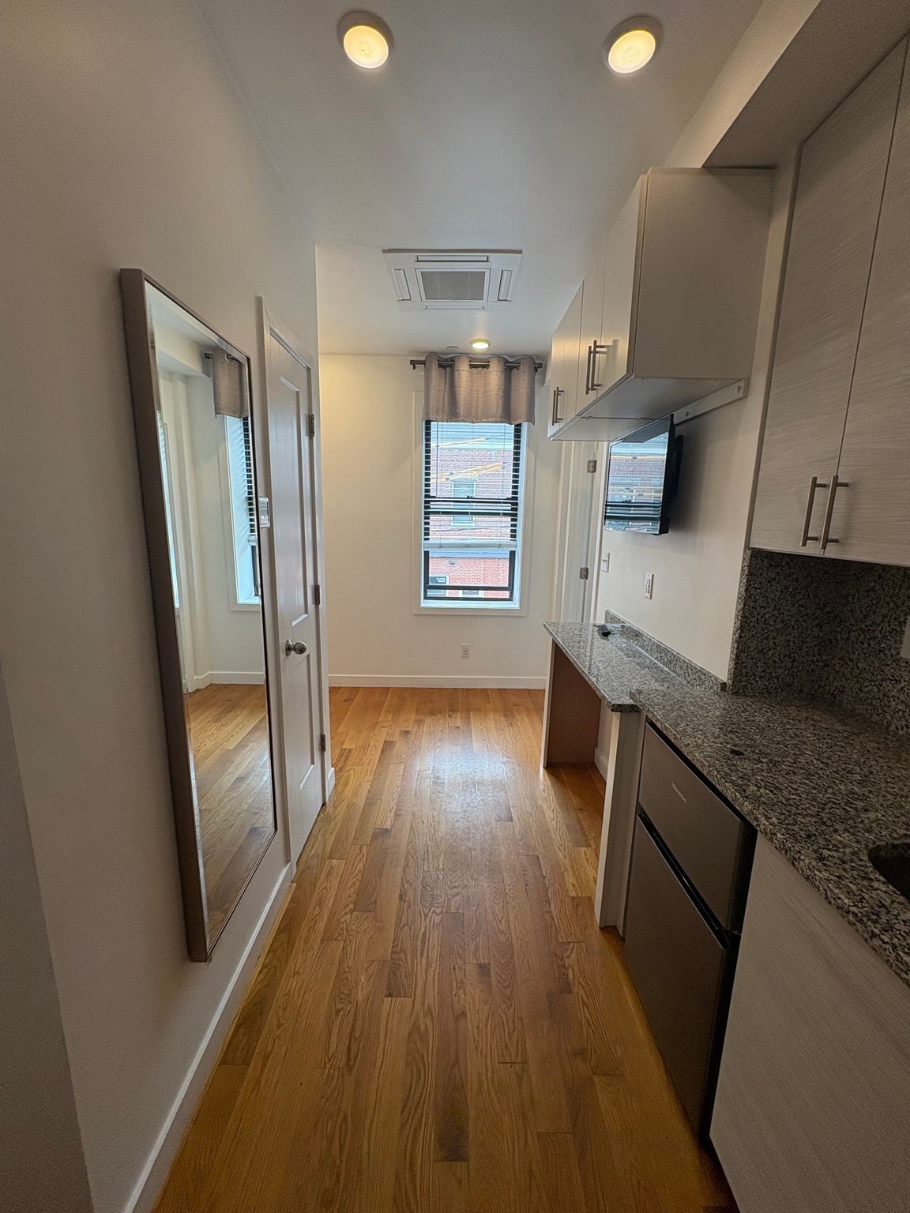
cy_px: 606
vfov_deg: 102.1
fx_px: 491
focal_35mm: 14
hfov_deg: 85.7
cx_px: 455
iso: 100
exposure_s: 1/120
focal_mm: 2.22
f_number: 2.2
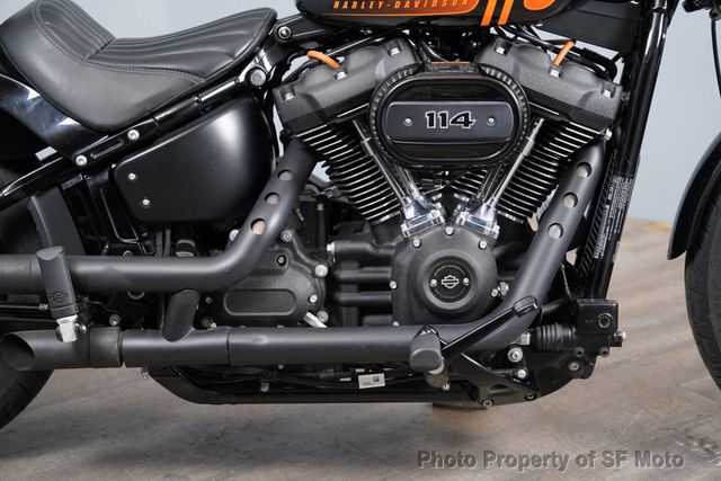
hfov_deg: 22.1
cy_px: 240
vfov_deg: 14.9
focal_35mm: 92
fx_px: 1843
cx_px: 360
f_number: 4
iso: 2000
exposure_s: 1/125
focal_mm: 92
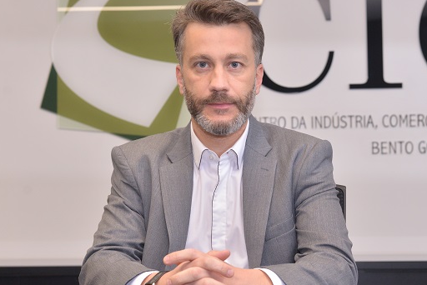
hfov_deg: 25.9
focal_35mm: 78
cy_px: 166
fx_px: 926
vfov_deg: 17.5
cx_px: 247
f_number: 5.6
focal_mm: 50
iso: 1600
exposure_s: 1/320
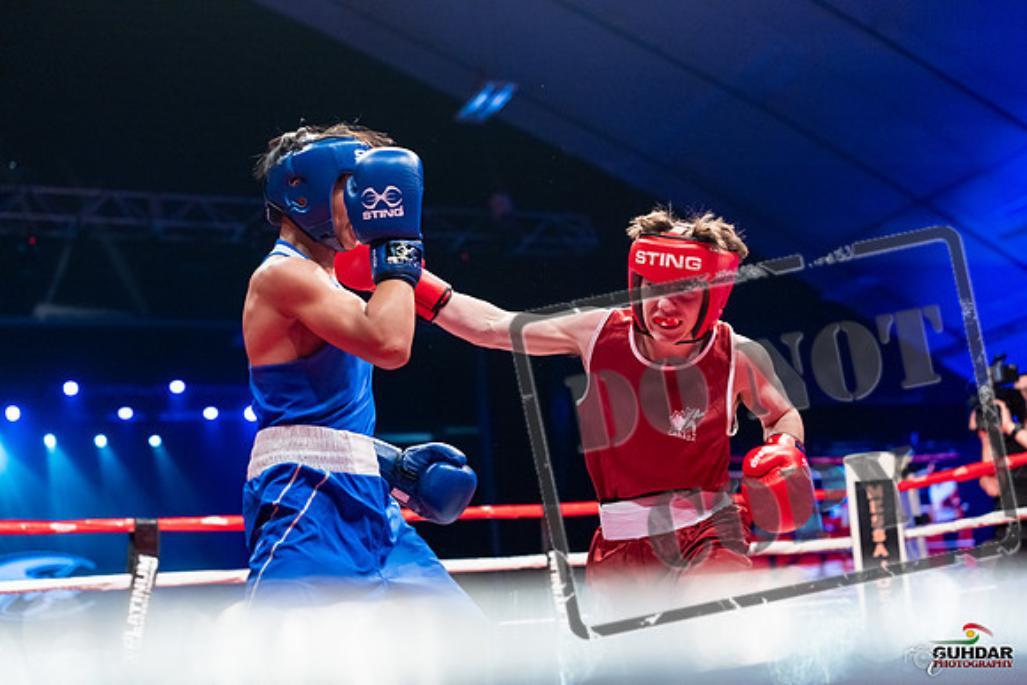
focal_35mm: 50
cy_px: 342
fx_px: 1427
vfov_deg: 27.0
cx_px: 514
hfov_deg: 39.6
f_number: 2.5
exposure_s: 1/1000
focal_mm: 50
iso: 3200
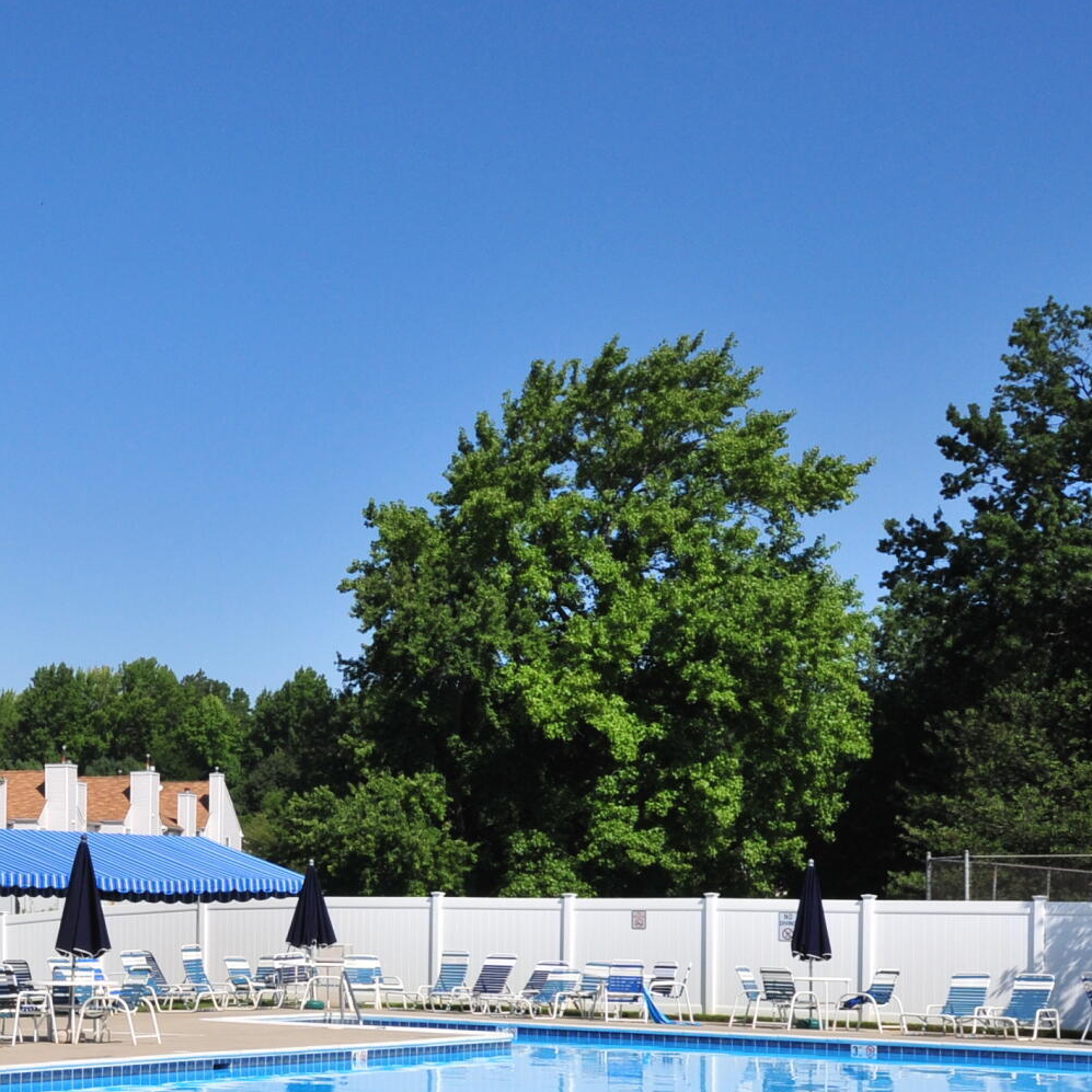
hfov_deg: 23.6
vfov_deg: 24.7
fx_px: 2463
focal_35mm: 69
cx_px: -76
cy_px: 842
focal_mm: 27
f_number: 13
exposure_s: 1/1600
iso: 800
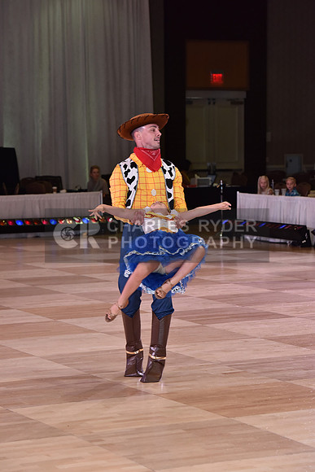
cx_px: 158
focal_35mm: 112
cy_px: 236
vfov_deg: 18.3
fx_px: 1469
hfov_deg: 12.2
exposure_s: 1/250
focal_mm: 112
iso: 1600
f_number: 6.3
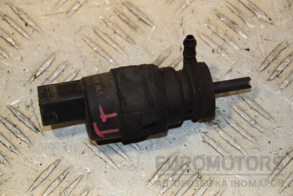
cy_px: 98
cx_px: 146
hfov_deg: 14.9
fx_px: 1123
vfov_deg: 9.9
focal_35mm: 138
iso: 800
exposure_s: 1/200
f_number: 7.1
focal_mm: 92
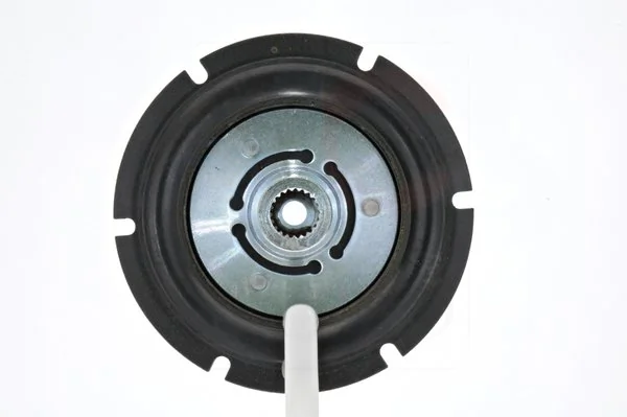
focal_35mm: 128
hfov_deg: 16.1
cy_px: 208
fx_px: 2219
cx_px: 314
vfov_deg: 10.7
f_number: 25
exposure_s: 1/15
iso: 1600
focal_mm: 85
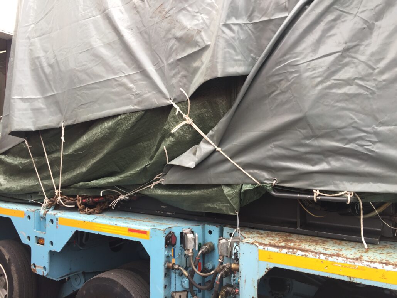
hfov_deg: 61.6
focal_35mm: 29
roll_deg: -0.4
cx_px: 198
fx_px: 333
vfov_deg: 48.2
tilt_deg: -0.8
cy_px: 149
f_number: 2.2
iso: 32
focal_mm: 4.15
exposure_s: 1/110
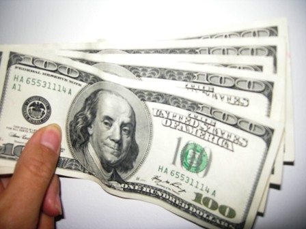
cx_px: 153
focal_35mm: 36
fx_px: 318
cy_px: 114
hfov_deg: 51.4
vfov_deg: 39.7
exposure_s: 1/30
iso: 64
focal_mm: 7.5
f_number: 2.7
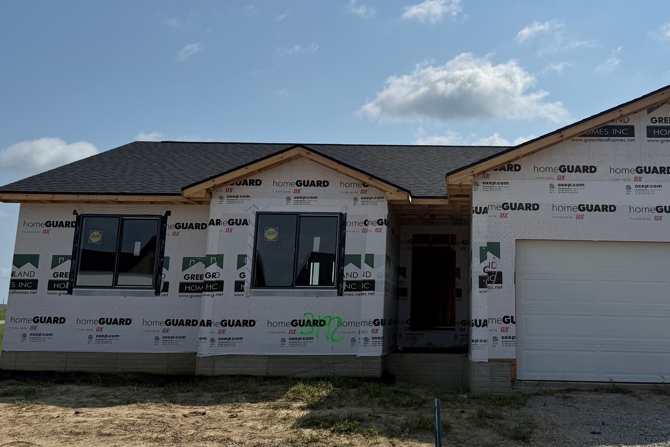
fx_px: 707
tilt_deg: +11.2
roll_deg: -1.3
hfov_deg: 49.8
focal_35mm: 38
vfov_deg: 34.9
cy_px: 180
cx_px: 448
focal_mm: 6.76
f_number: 1.78
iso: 80
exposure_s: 1/14286
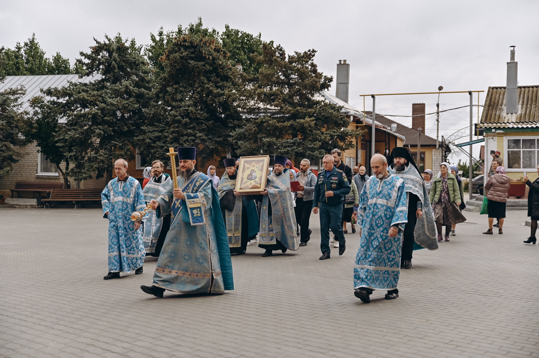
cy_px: 179
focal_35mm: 48
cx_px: 270
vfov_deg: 28.0
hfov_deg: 41.1
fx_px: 718
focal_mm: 48
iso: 400
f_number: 2.8
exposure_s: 1/5000
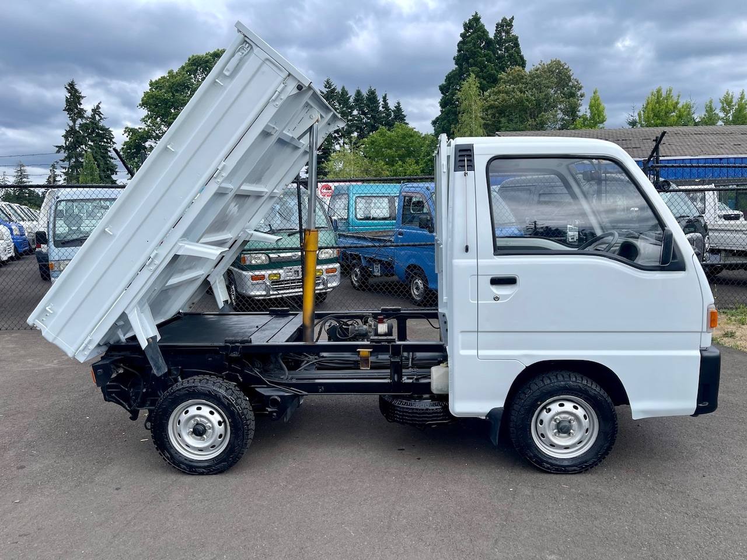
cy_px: 280
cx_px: 374
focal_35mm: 25
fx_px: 539
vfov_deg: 54.9
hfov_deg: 69.4
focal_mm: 5.1
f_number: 1.6
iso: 32
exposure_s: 1/2597
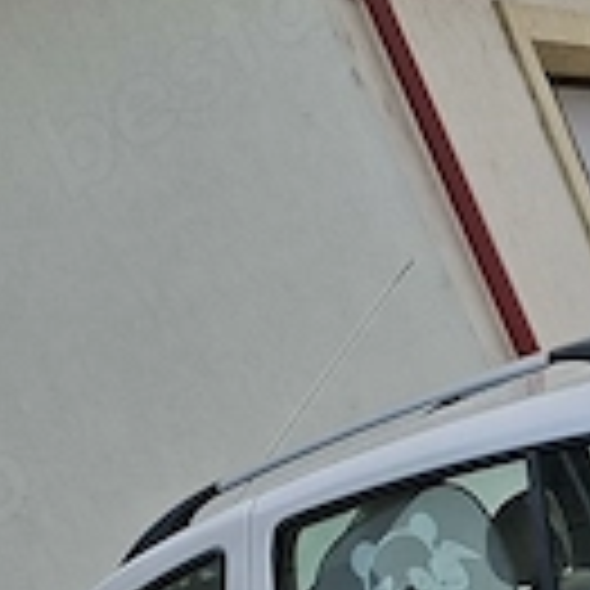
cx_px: 680
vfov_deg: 17.7
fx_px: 1793
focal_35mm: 93
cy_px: 721
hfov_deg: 17.9
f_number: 1.8
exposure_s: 1/273
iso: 50
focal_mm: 5.54
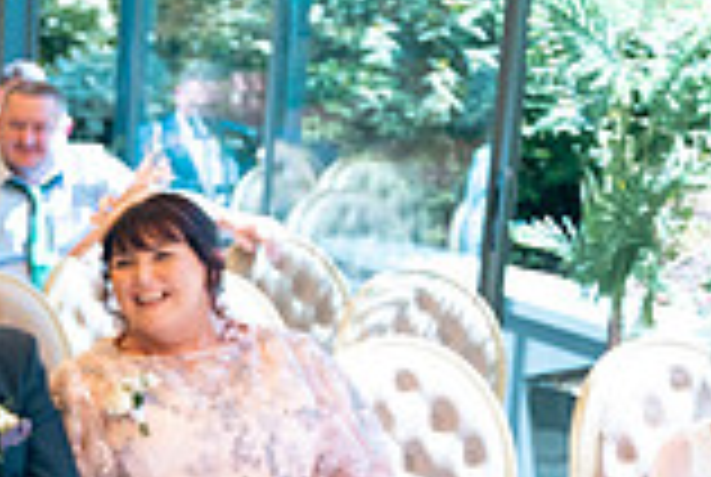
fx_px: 1741
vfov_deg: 15.5
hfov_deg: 18.7
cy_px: 344
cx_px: -518
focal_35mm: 88
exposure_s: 1/250
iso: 250
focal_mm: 24
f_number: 3.5
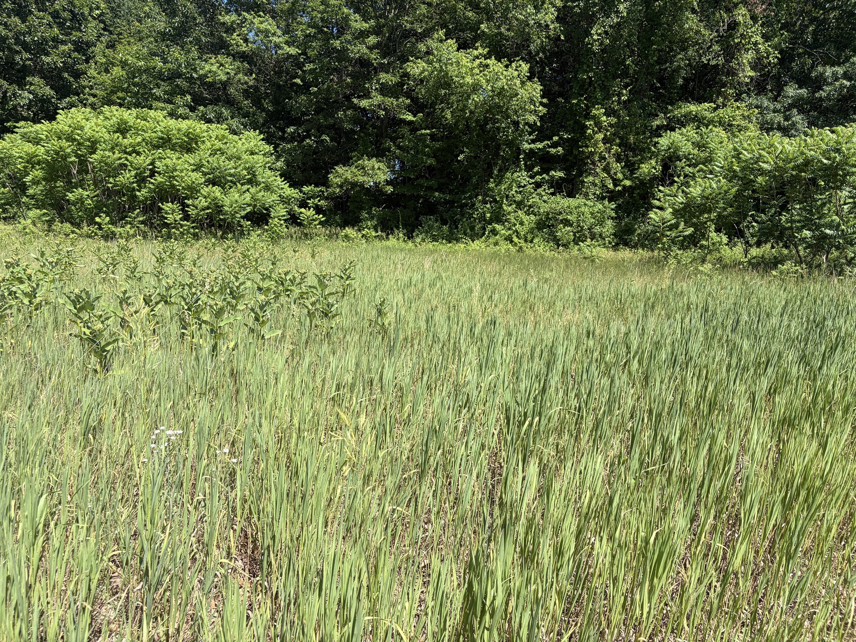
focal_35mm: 26
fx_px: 643
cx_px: 428
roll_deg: -1.7
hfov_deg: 67.3
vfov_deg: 53.1
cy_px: 321
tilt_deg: -7.3
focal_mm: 5.96
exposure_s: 1/2451
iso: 50
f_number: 1.6
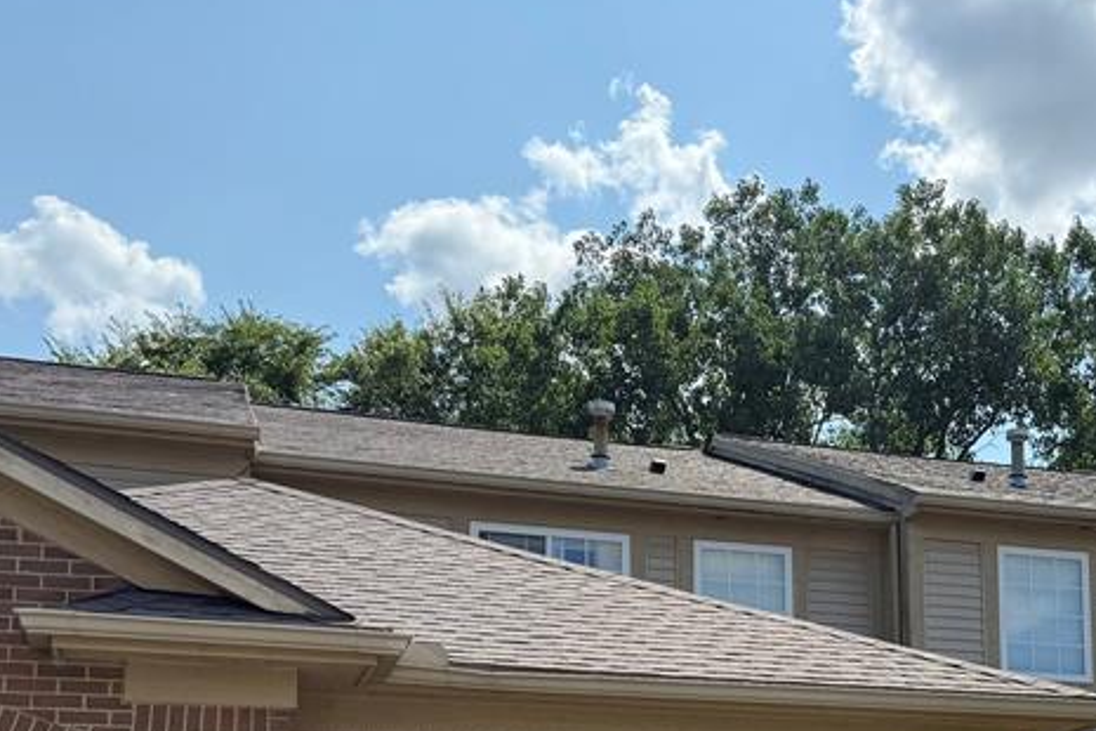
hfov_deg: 35.5
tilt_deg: +11.4
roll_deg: +1.2
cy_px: 724
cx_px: 811
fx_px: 1674
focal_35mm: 55
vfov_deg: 23.6
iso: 100
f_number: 1.78
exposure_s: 1/6173
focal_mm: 6.76
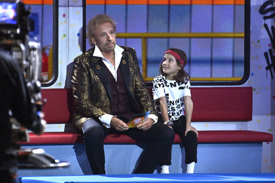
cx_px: 138
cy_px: 92
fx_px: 3817
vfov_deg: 2.7
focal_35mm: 500
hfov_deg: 4.1
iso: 8000
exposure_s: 1/250
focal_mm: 500
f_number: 5.6
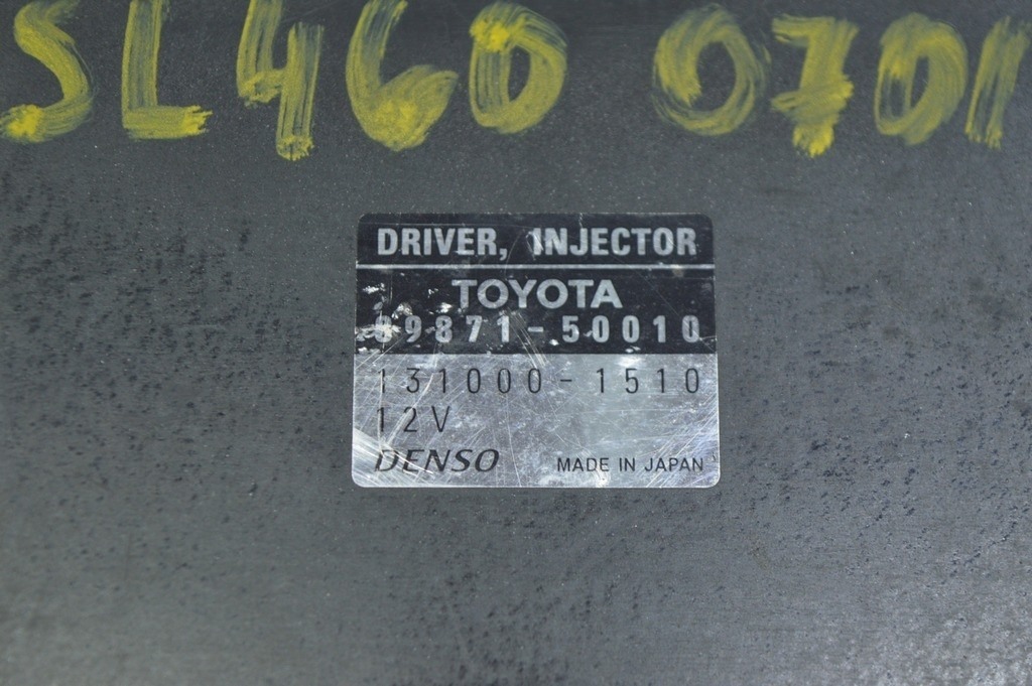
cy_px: 343
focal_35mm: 82
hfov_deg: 24.6
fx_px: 2363
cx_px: 516
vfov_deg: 16.5
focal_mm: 55
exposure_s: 1/50
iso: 400
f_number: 5.6
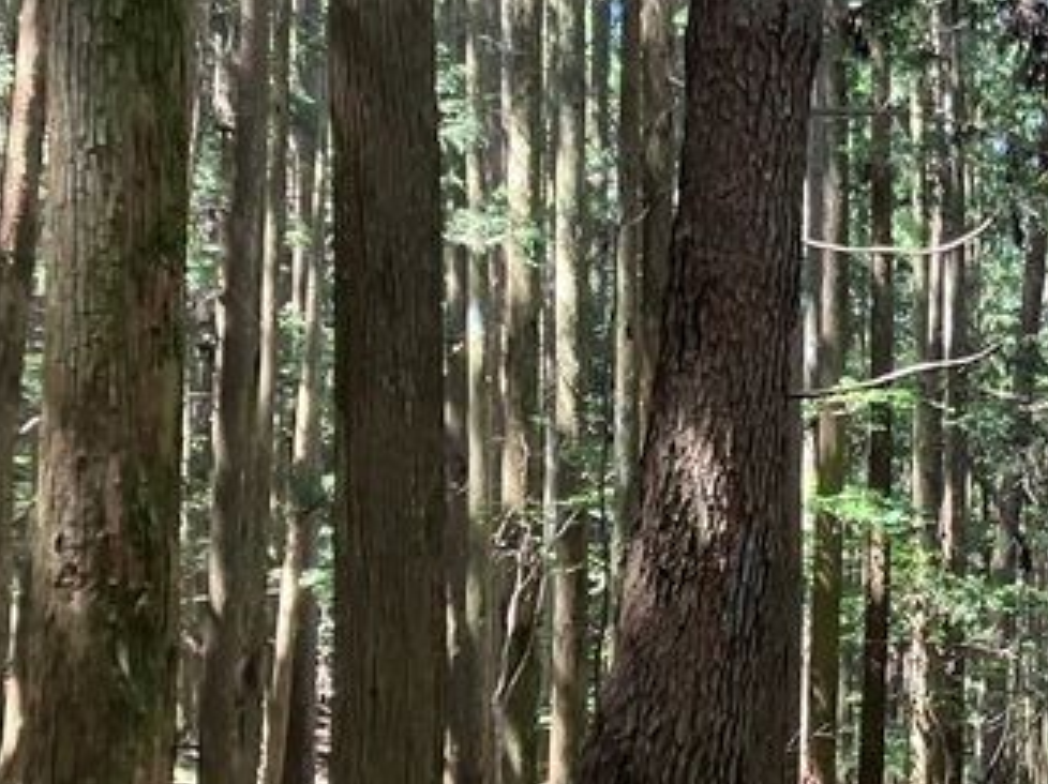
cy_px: 406
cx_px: 1072
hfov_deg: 26.2
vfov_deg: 21.0
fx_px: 2118
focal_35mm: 70
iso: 125
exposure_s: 1/60
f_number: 1.8
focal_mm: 3.99
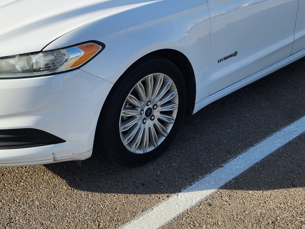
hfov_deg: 38.9
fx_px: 432
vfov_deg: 28.0
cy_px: 5
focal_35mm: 49
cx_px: 155
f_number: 1.8
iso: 20
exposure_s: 1/1061
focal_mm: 5.4
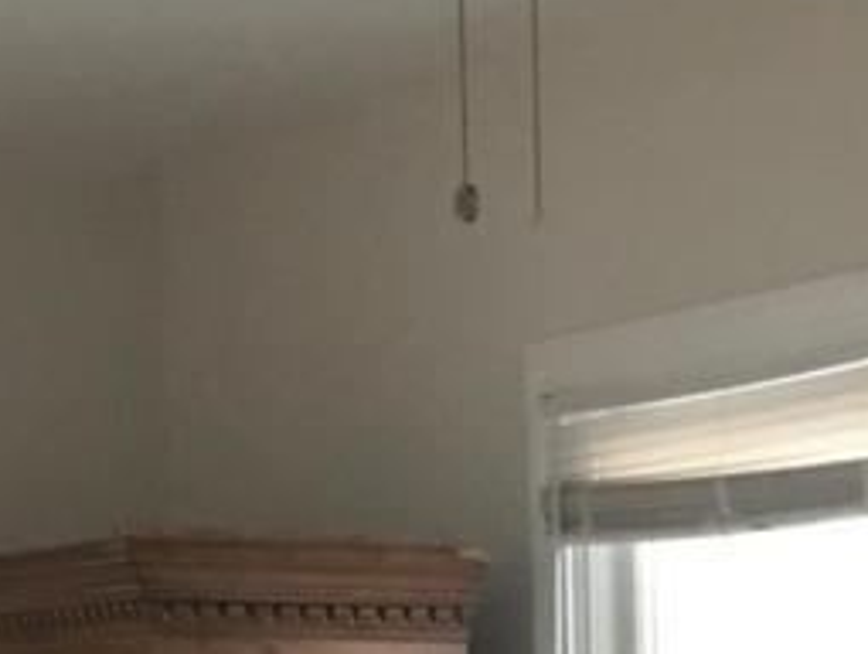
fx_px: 3892
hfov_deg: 12.5
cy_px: 1707
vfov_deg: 8.5
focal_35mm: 155
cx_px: 934
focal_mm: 4.15
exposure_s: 1/15
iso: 64
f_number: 2.2
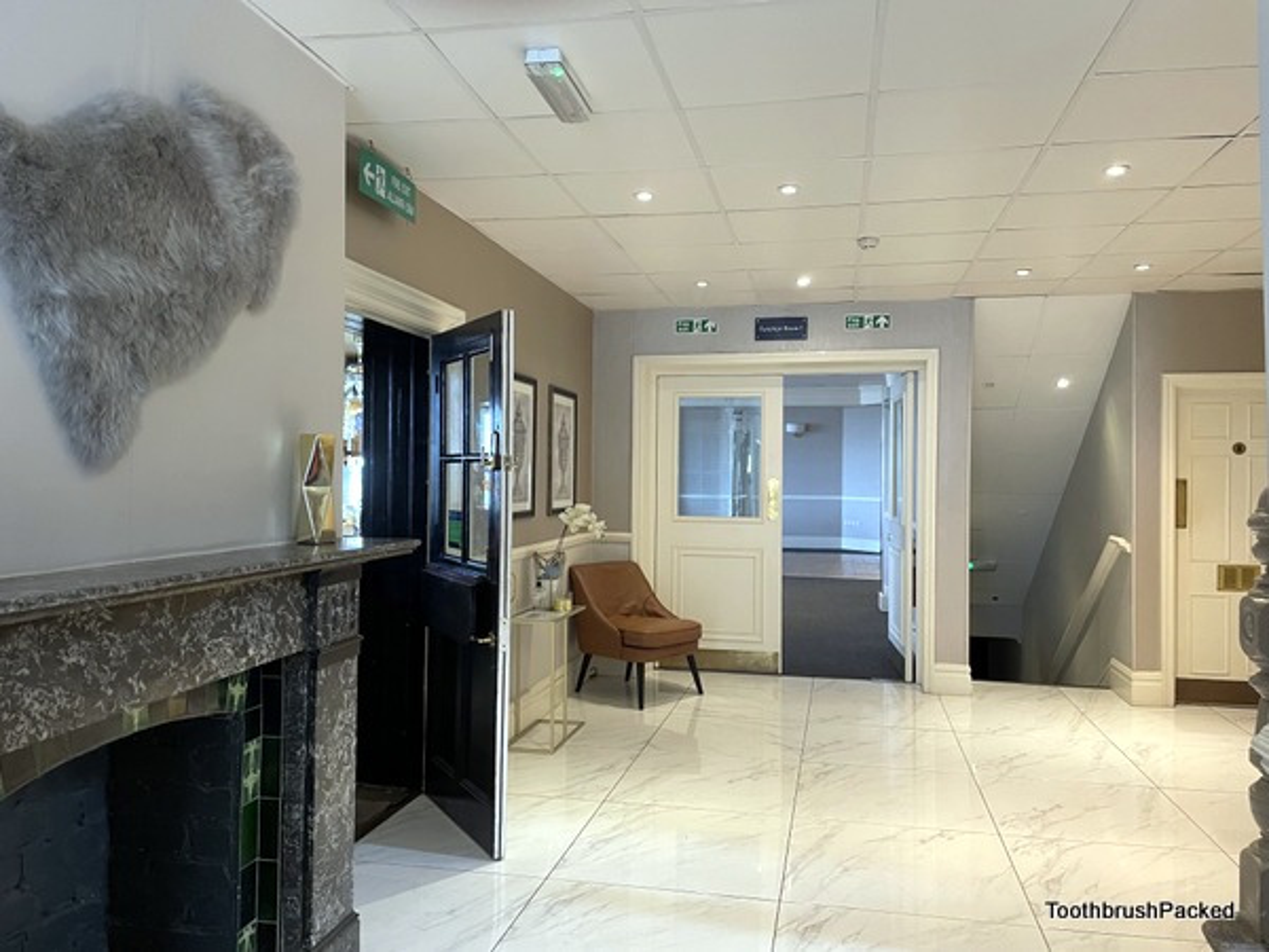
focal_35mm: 26
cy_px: 476
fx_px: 953
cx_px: 634
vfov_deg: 53.1
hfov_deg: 67.3
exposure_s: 1/50
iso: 250
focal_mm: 4.2
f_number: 1.6
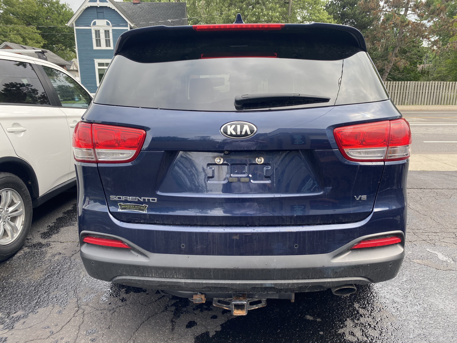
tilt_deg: -14.7
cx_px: 228
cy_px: 172
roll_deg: +0.8
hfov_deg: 67.3
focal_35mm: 26
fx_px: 343
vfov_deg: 53.1
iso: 32
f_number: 1.8
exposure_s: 1/404
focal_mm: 4.25
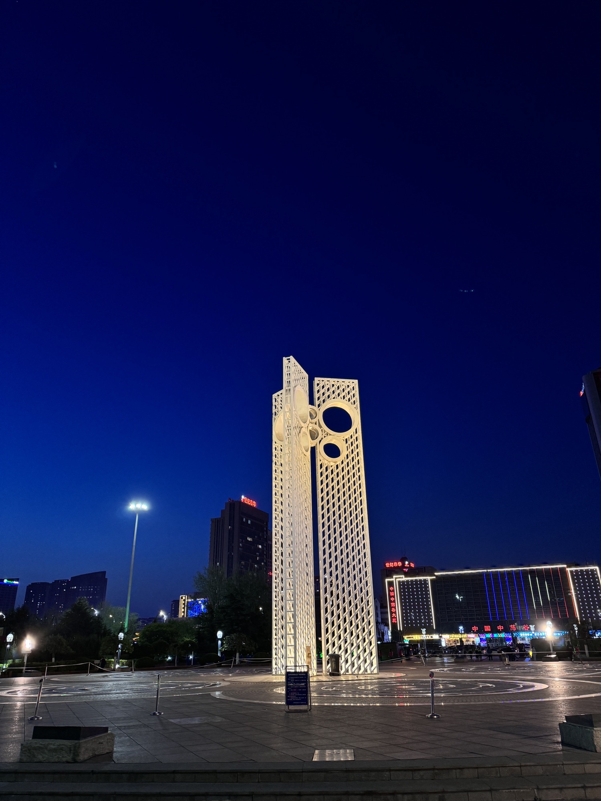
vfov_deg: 71.6
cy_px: 400
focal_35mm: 24
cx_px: 300
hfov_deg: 56.8
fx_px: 556
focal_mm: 6.76
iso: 160
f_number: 1.78
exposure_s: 1/50
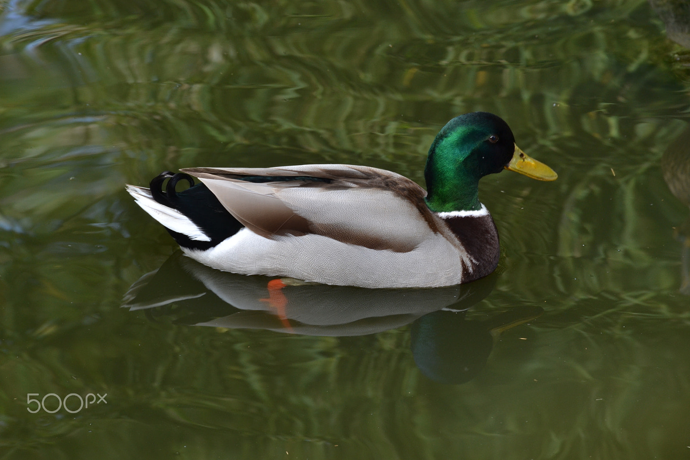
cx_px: 345
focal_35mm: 210
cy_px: 230
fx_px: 4024
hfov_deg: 9.8
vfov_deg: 6.5
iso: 200
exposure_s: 1/40
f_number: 13
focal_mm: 140
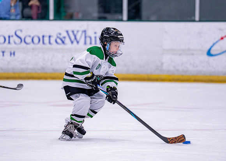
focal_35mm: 292
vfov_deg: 4.9
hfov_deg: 6.9
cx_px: 108
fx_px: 1874
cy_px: 69
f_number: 2.8
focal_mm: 200
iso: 2500
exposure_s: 1/1250
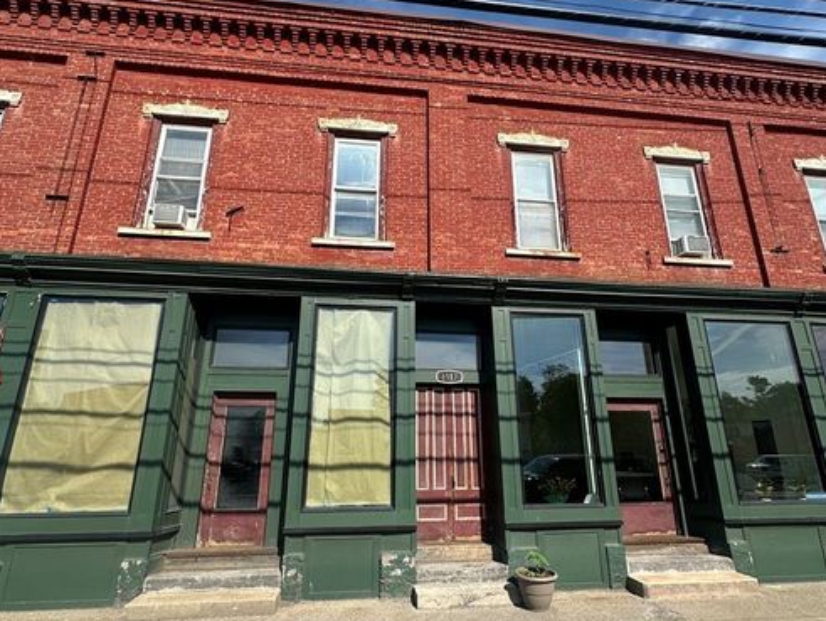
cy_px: 326
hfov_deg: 84.6
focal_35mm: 19
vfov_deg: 68.7
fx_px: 454
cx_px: 419
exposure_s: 1/1770
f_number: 2.2
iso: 50
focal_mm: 2.22
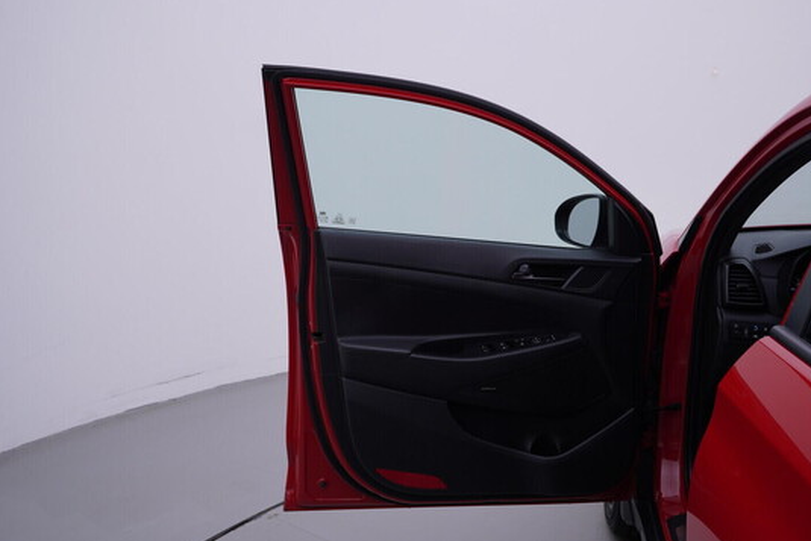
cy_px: 272
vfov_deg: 36.0
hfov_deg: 51.9
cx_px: 415
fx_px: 834
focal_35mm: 37
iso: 125
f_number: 4.5
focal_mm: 24
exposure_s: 1/100
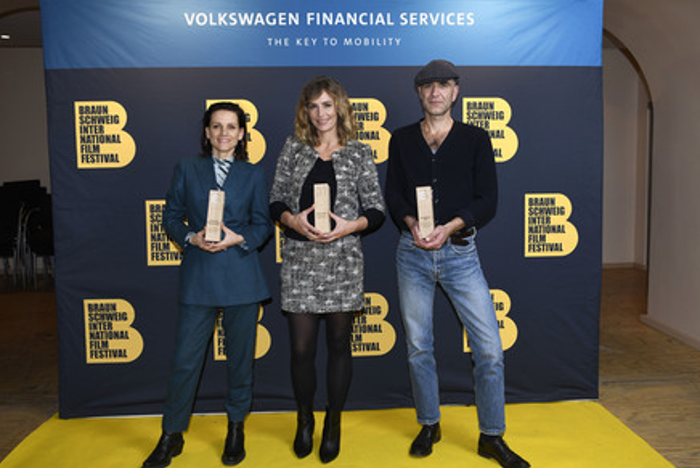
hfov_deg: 60.3
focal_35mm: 31
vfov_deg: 42.4
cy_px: 238
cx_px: 343
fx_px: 603
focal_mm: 30
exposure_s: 1/320
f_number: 3.5
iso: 640
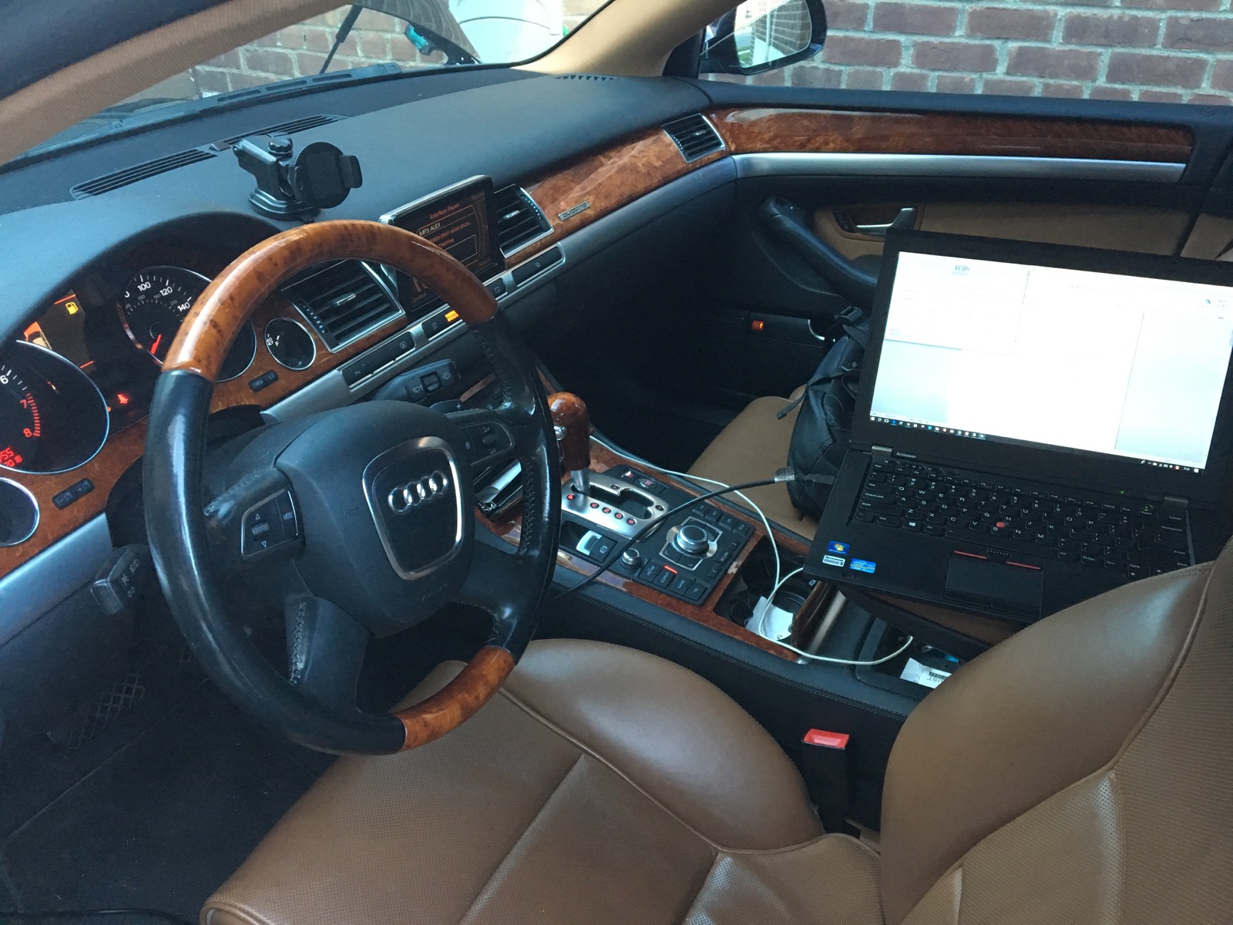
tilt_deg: -30.9
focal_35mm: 29
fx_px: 1033
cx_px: 616
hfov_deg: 61.7
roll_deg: -0.2
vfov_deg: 48.2
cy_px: 462
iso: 200
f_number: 2.2
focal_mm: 4.15
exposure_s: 1/30
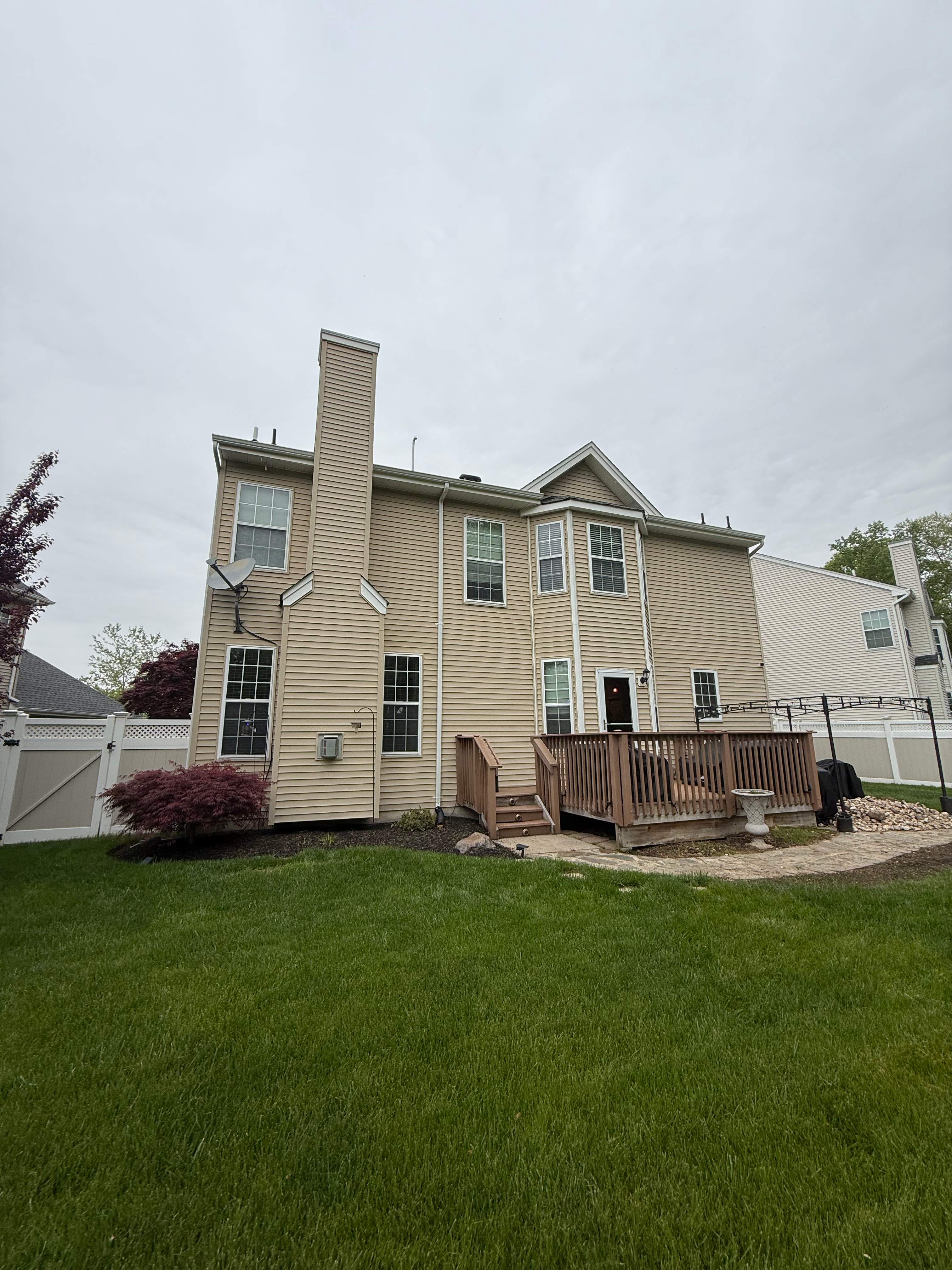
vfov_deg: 102.1
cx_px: 476
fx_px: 513
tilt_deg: +13.7
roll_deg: +1.0
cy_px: 635
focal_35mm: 14
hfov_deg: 85.7
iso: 50
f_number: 2.2
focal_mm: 2.22
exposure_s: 1/498
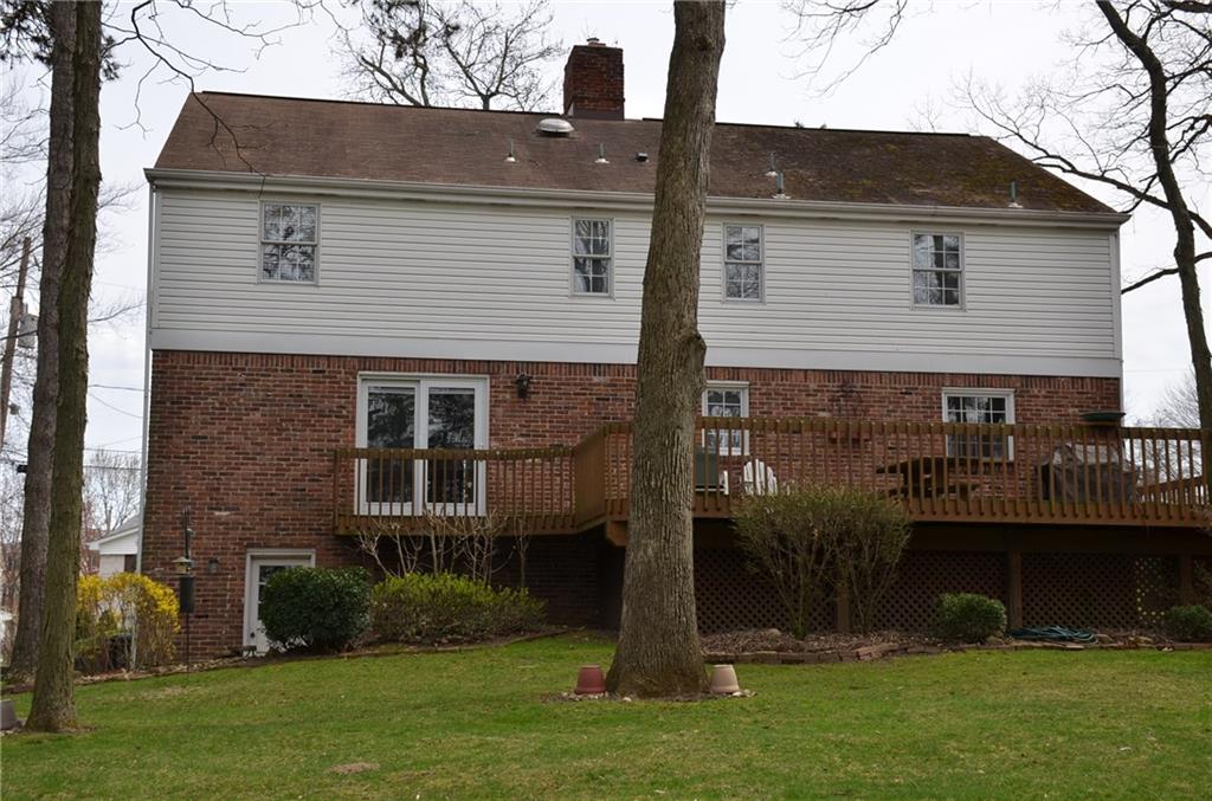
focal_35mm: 48
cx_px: 606
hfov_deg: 41.2
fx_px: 1612
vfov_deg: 27.9
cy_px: 400
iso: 100
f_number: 7.1
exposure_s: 1/250
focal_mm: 32
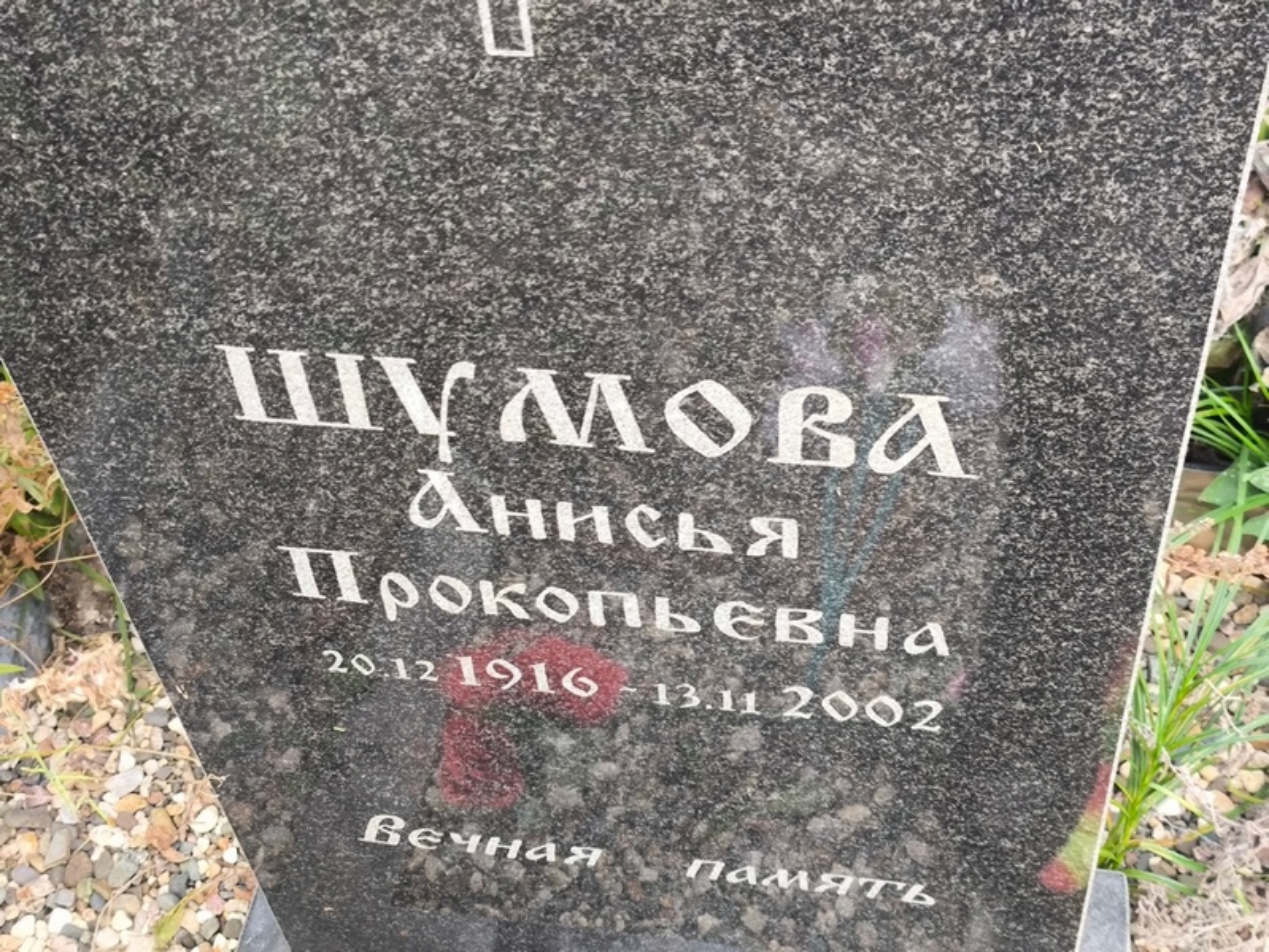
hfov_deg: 38.2
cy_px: 476
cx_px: 634
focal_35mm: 50
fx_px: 1834
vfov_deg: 29.1
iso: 250
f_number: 1.7
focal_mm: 4.71
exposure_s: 1/60
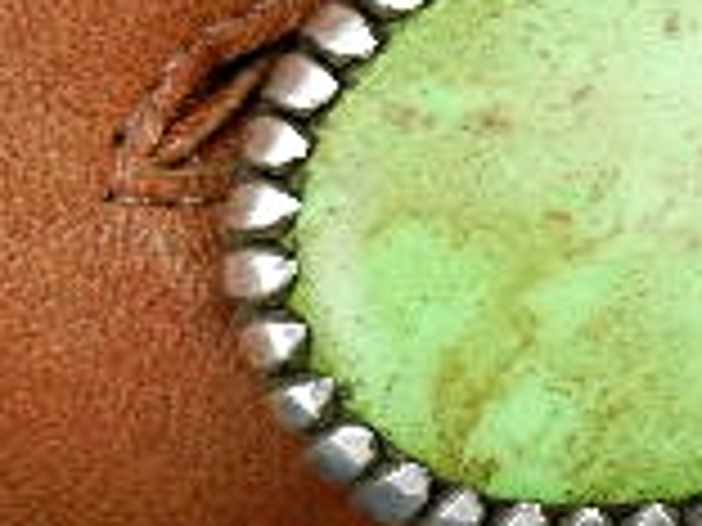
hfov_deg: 6.3
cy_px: 234
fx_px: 6408
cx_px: 680
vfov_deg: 4.7
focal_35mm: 316
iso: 200
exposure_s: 1/5
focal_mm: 13.9
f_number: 4.3
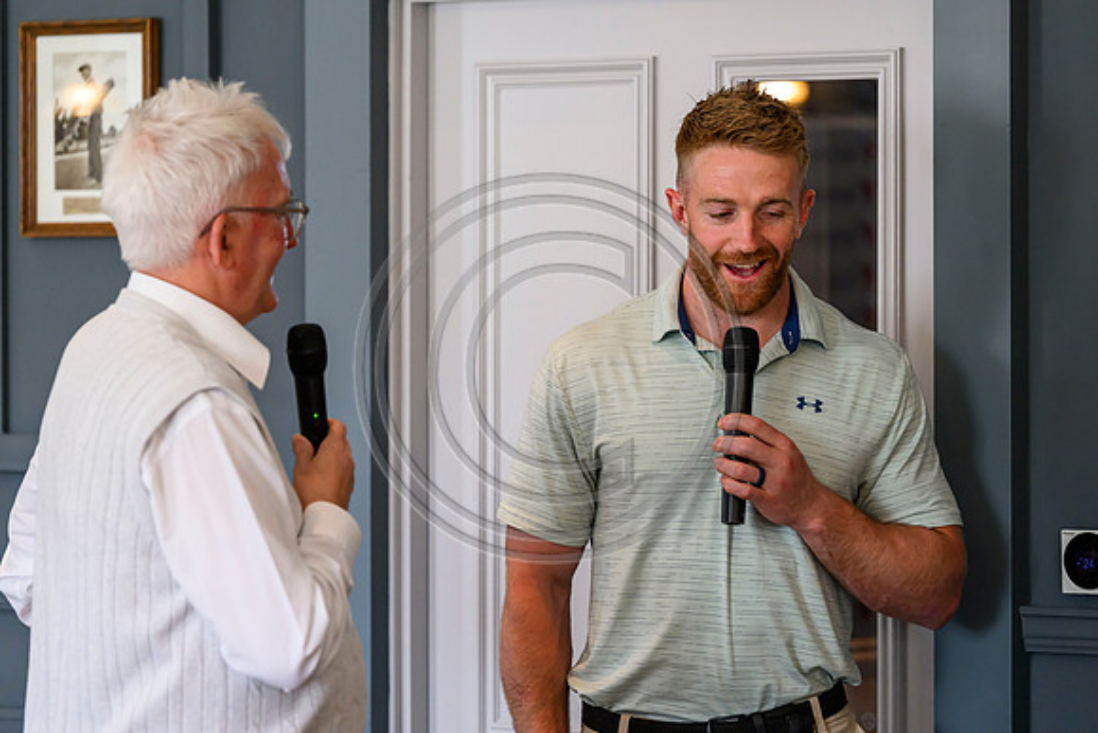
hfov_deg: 12.1
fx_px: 5186
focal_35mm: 170
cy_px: 366
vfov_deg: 8.1
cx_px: 549
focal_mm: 170
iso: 4000
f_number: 4
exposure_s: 1/500
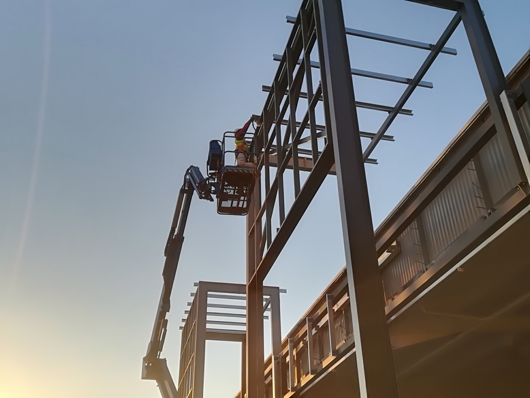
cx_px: 265
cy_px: 199
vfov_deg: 41.8
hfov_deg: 54.0
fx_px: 521
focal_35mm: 34
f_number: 2.2
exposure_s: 1/658
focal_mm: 3.83
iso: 50
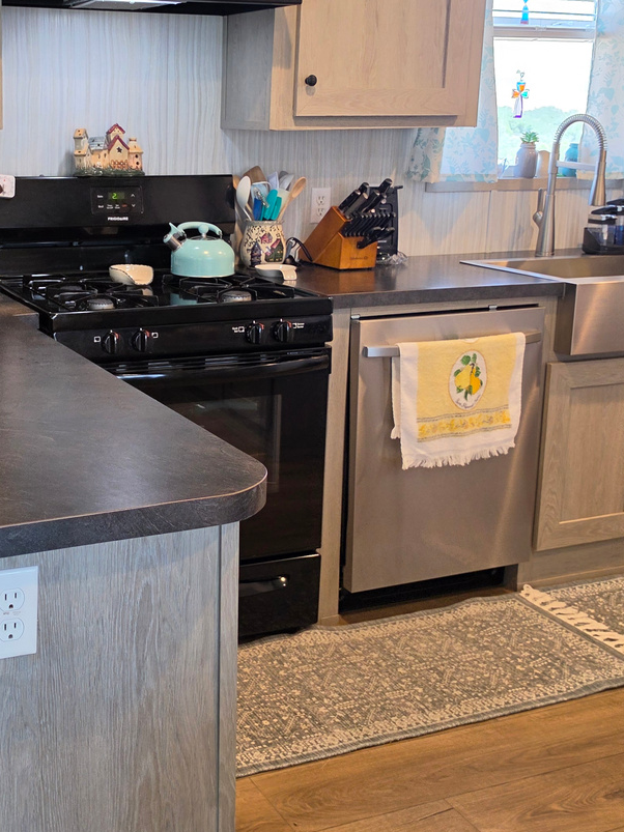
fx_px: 1058
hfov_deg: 32.0
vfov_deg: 42.8
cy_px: 340
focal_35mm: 44
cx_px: 121
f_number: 1.4
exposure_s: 1/120
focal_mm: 6.5
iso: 80
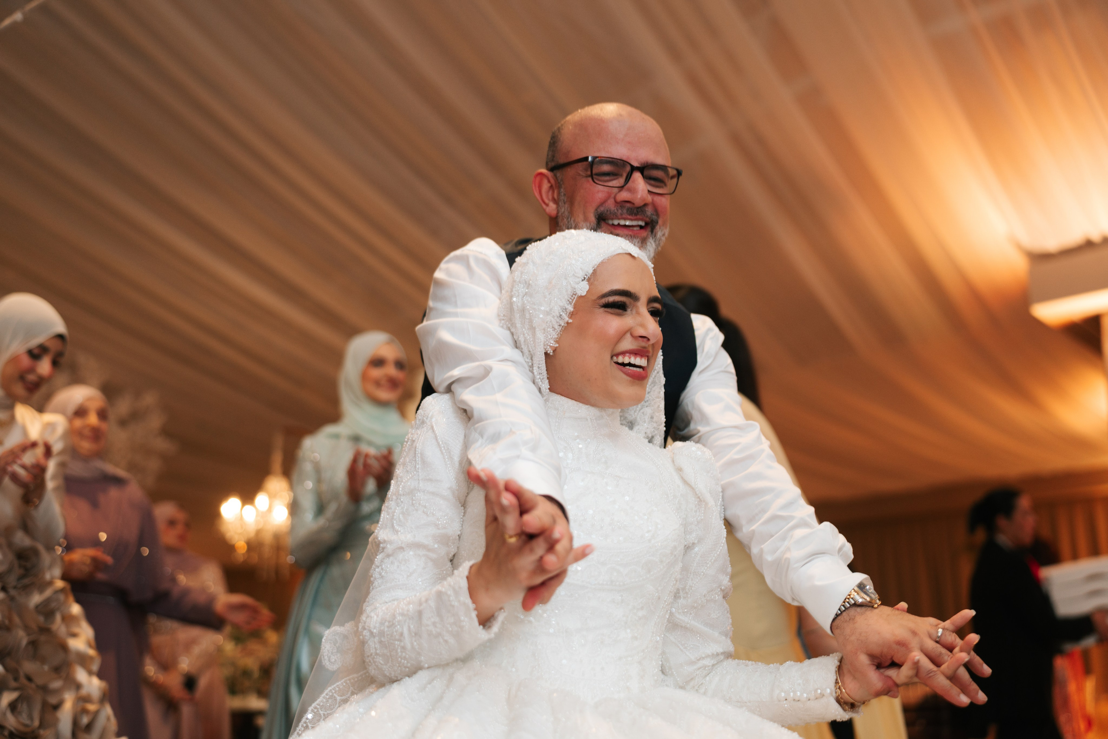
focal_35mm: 40
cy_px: 370
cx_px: 554
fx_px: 1244
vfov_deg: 33.1
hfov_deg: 48.0
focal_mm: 40
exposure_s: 1/160
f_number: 2.1
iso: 500
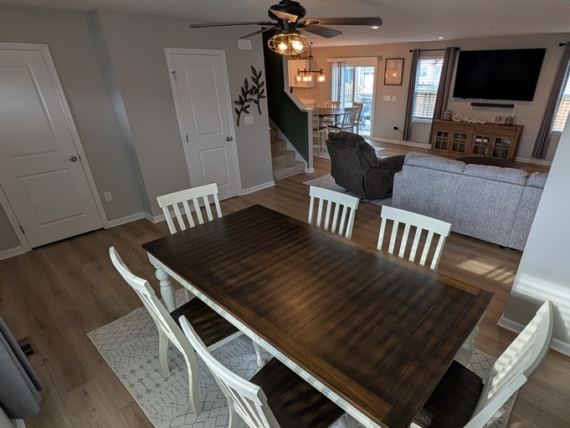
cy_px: 234
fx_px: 297
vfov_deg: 71.5
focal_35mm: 18
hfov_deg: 87.2
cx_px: 325
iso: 51
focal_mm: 2.02
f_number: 1.7
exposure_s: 1/170
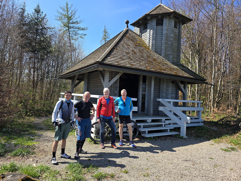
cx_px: 120
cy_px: 90
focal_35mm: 23
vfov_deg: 58.9
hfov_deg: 73.9
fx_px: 160
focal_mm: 6.3
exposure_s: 1/381
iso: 12
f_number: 1.7
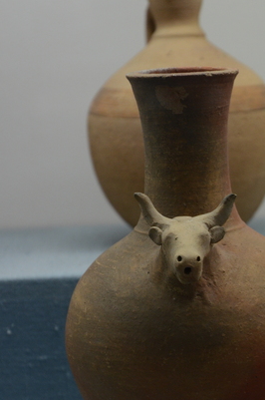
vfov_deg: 14.2
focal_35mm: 144
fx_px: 1595
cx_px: 207
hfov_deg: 9.5
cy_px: 274
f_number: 5
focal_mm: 58
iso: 1000
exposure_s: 1/125
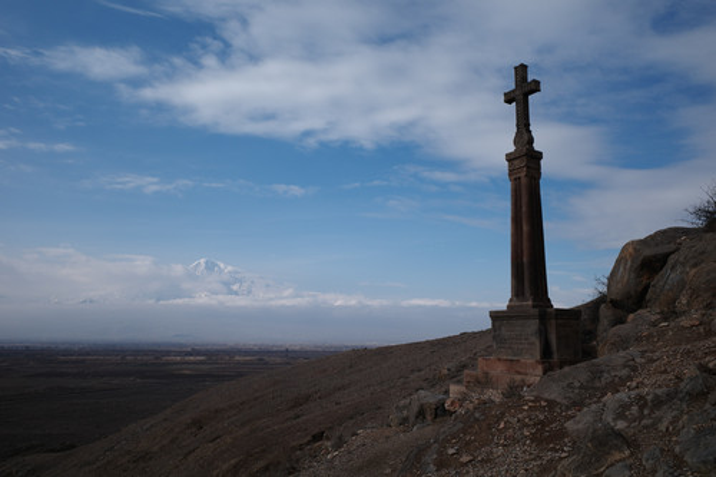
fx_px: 557
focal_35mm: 28
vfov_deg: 46.4
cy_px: 238
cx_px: 358
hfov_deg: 65.5
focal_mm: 18.3
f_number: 3.5
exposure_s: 1/1600
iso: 100
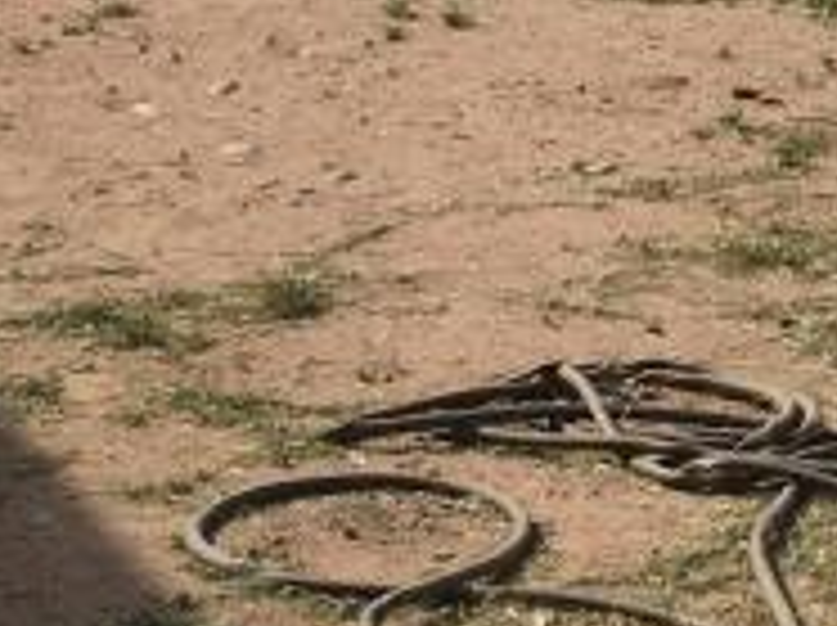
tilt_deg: -8.7
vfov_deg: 9.1
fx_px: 3864
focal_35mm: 160
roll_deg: -1.2
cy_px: -149
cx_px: 1179
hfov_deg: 11.9
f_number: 2.2
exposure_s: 1/2481
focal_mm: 4.15
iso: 25
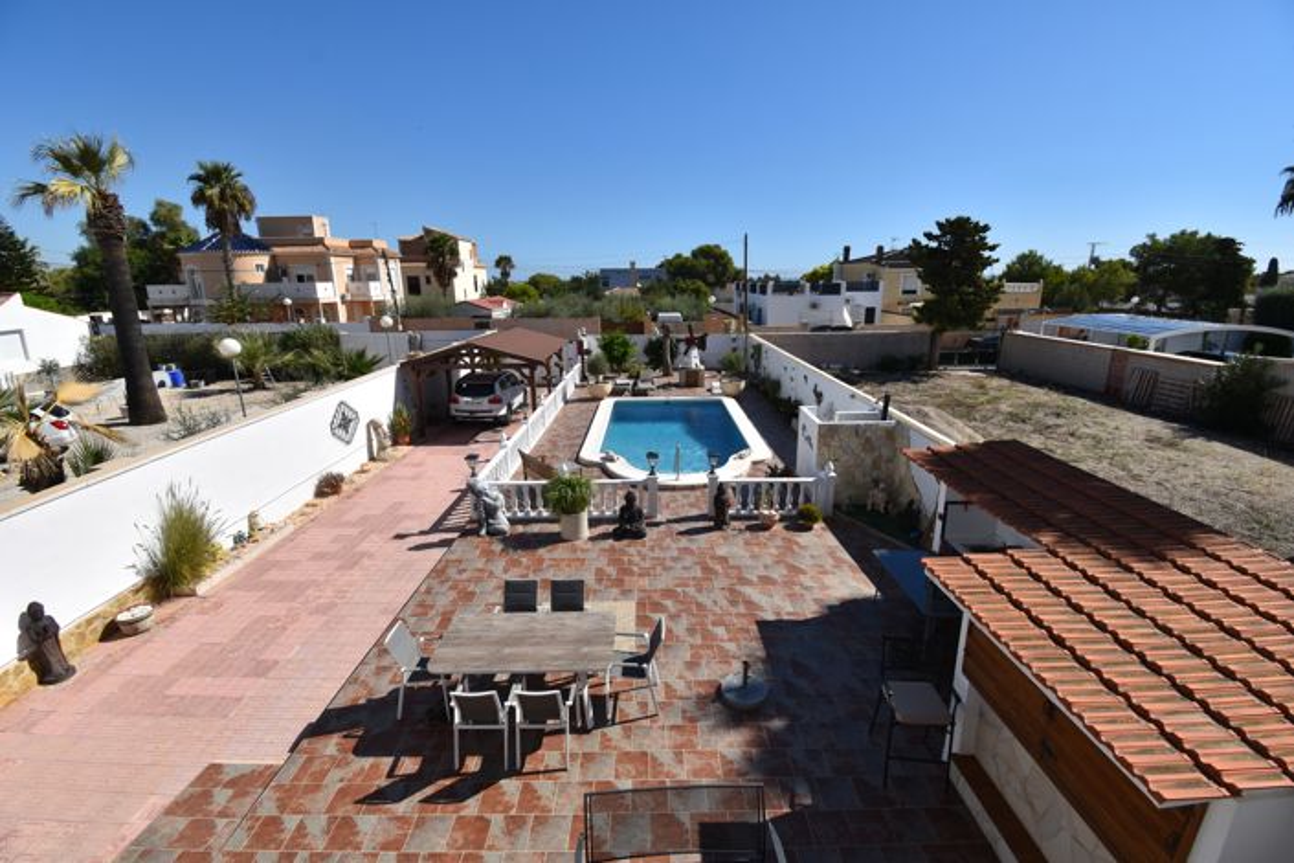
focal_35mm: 15
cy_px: 432
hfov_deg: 100.4
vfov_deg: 77.3
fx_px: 539
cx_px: 647
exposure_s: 1/320
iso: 100
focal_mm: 10
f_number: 9
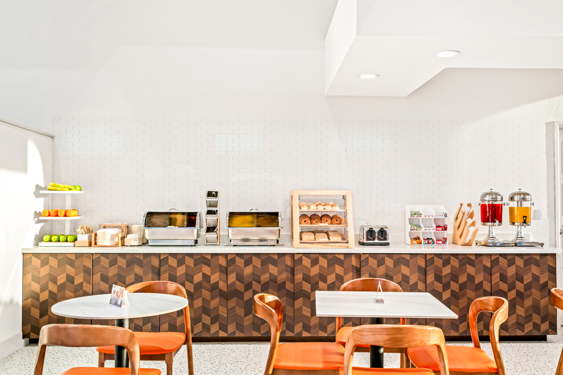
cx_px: 282
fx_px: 547
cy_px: 188
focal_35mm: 35
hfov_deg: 54.4
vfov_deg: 37.9
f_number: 4
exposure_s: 1/25
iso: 200
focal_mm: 35
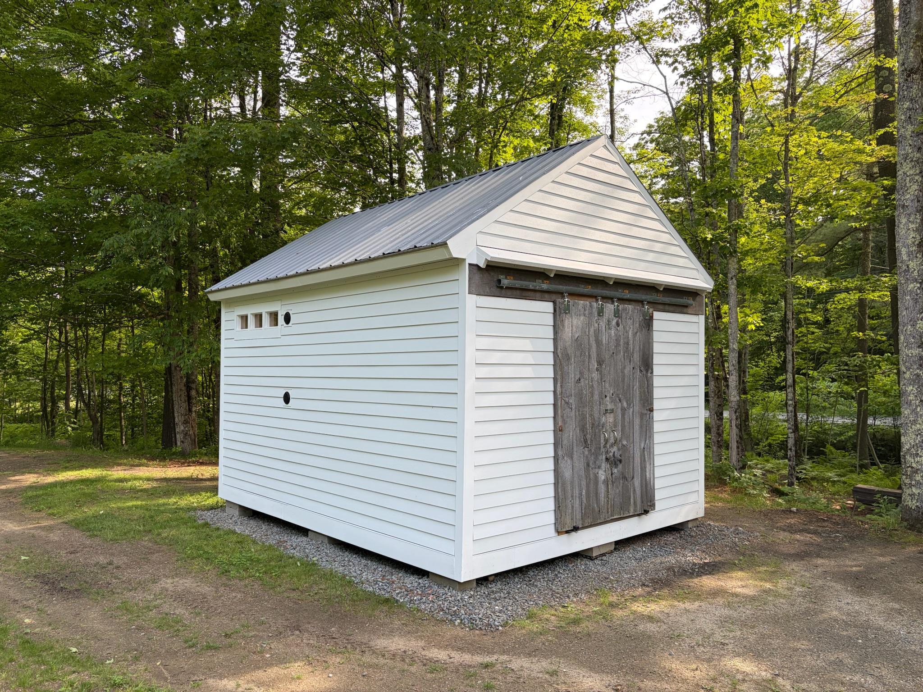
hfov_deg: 67.3
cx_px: 462
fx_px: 693
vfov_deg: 53.1
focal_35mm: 26
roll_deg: +0.2
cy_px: 346
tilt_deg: +1.2
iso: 50
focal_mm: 5.96
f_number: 1.6
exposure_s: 1/492
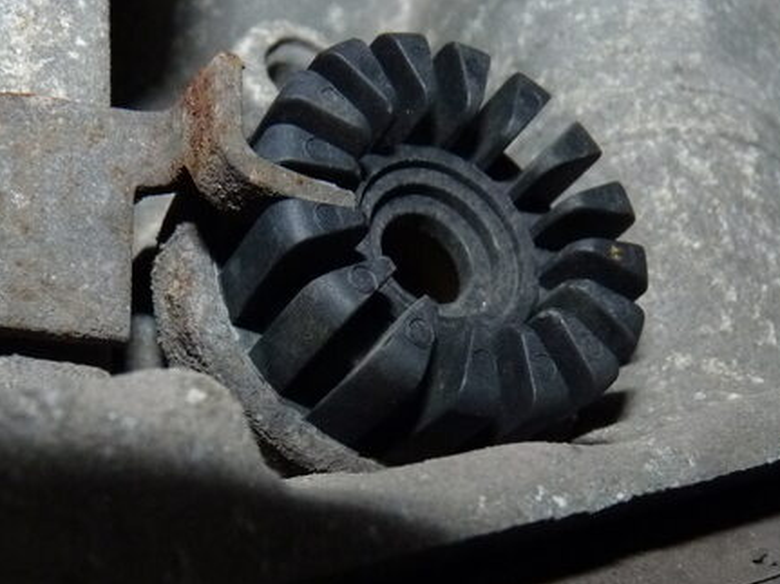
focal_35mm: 47
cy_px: 420
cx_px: 328
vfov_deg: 30.5
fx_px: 1059
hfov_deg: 40.3
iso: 400
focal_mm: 4.8
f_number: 4
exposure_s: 1/30
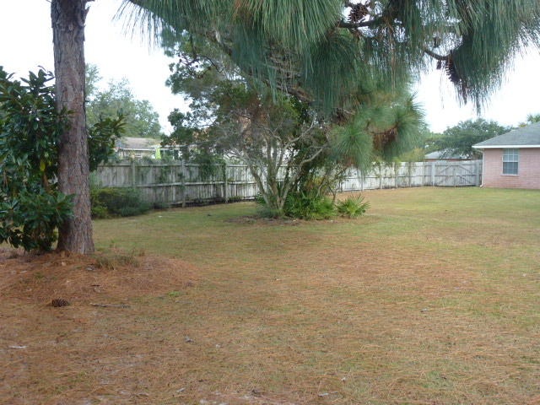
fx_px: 515
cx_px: 270
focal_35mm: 33
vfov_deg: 42.9
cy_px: 202
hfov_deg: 55.4
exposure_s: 1/200
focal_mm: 5.9
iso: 100
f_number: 3.6
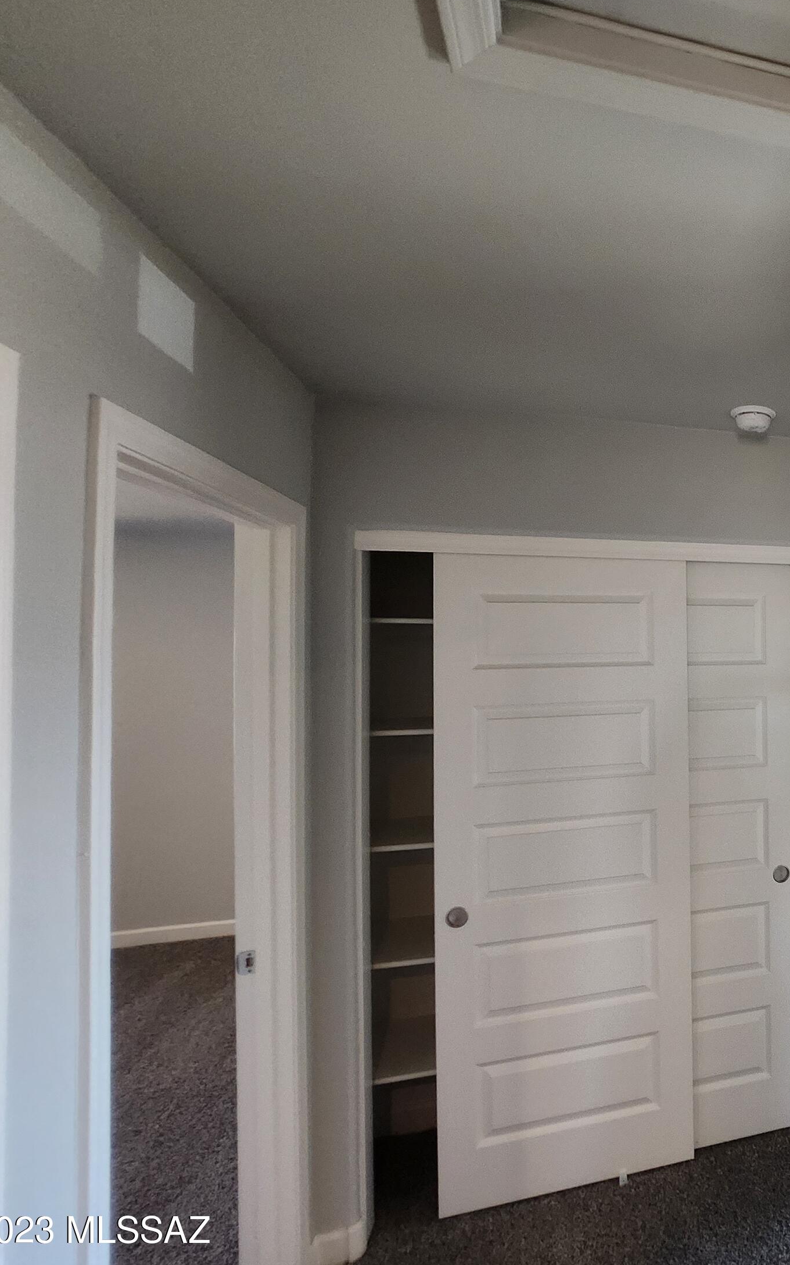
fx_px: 655
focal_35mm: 19
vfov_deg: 88.0
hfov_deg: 49.0
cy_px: 636
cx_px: 815
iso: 250
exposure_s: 1/60
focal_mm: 1.7
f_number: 2.2
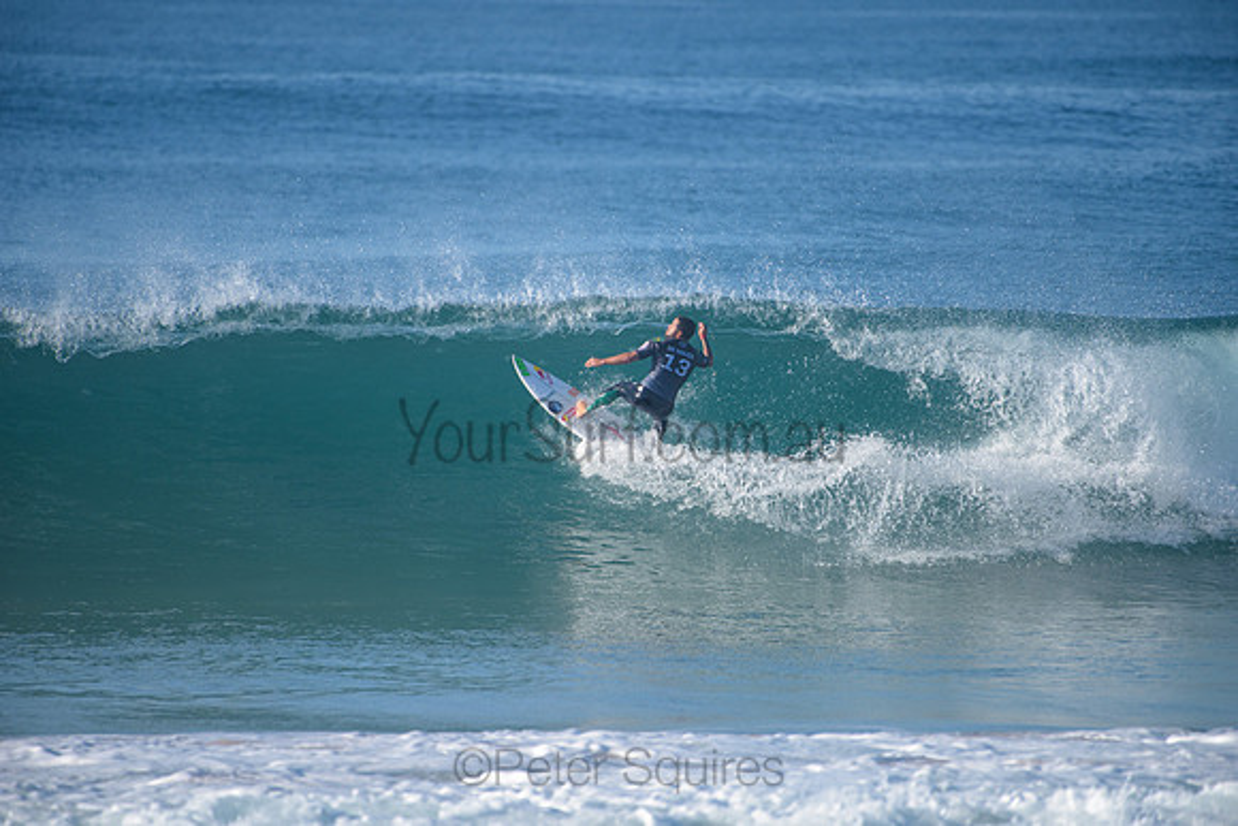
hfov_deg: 4.1
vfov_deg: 2.8
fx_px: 17198
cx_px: 619
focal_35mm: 500
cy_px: 413
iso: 360
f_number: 5.6
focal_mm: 500
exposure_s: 1/2000
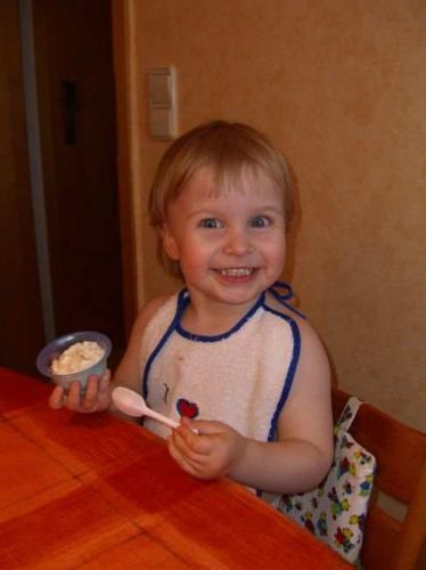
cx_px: 213
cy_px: 285
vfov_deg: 49.0
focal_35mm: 38
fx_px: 625
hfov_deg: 37.7
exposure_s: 1/60
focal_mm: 7.9
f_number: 2.8
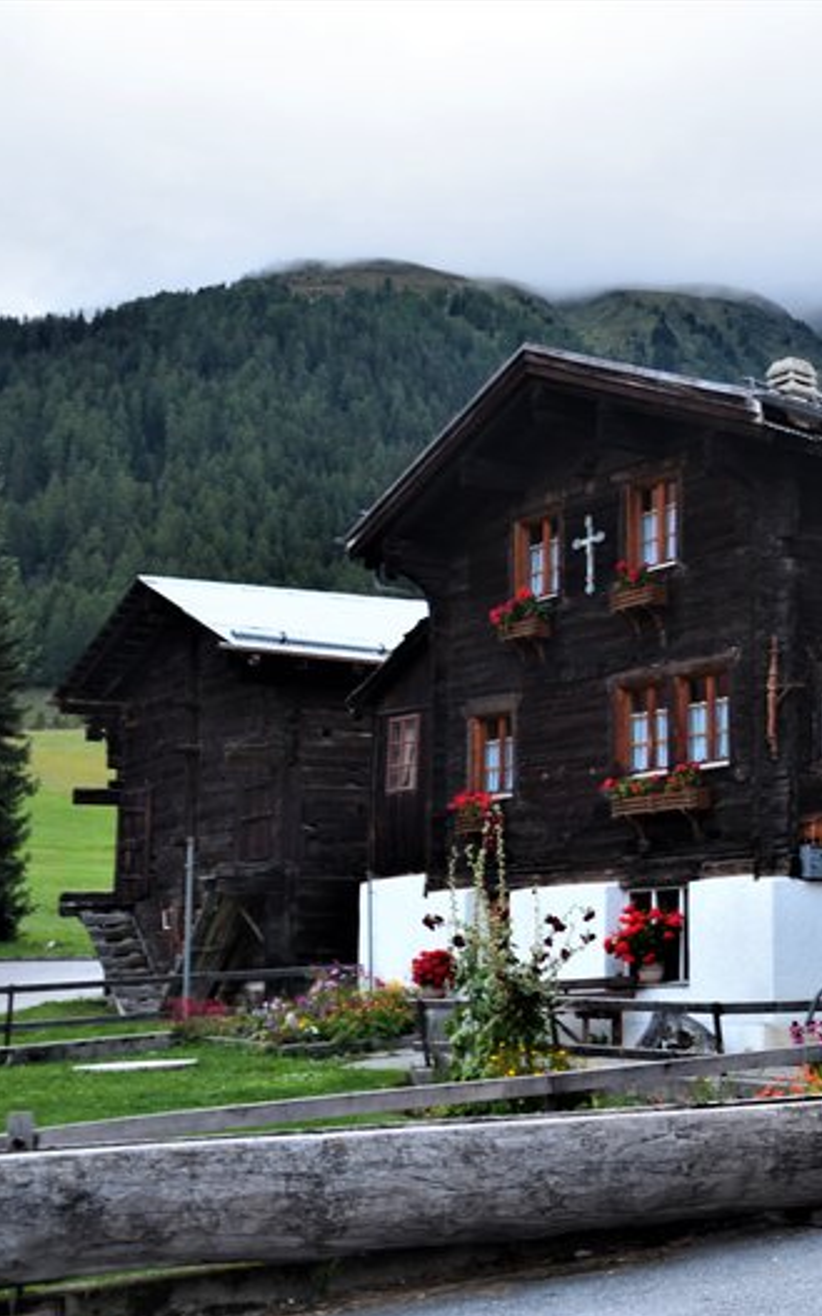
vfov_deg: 39.6
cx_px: 904
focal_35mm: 51
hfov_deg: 23.7
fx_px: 1830
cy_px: 659
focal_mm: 22
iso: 320
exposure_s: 1/6
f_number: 5.6
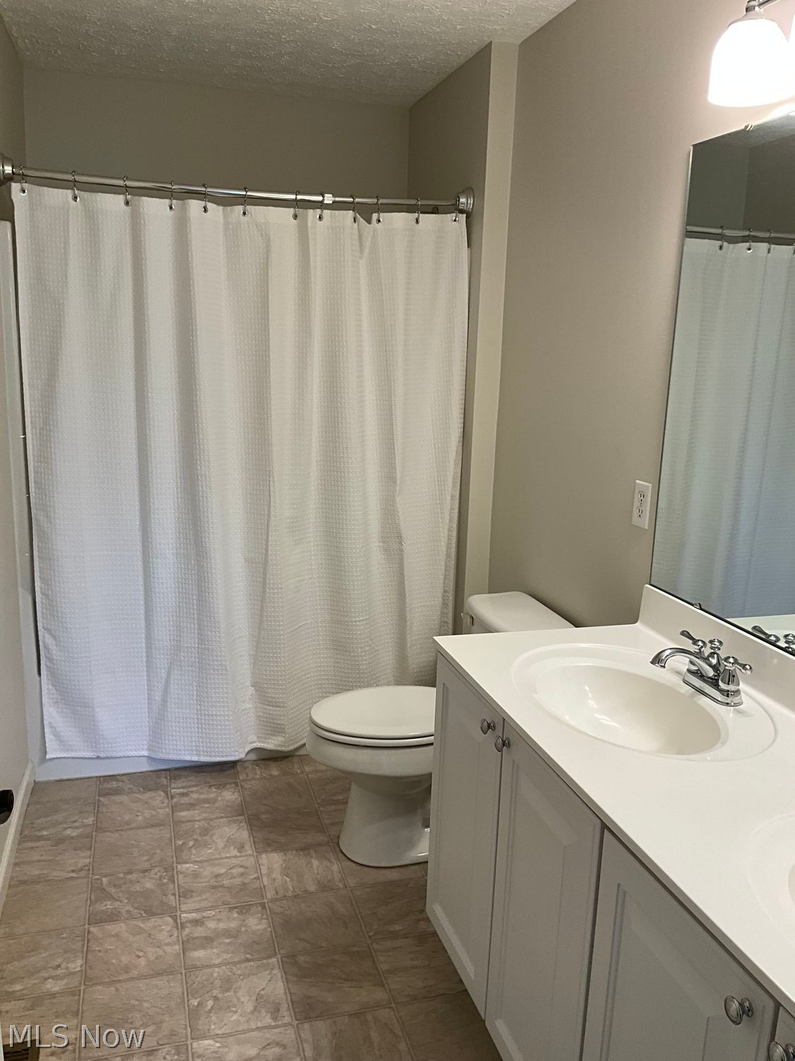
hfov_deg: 48.2
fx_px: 888
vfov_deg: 61.7
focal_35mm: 29
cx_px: 398
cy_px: 530
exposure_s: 1/60
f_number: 1.8
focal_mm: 3
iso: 40
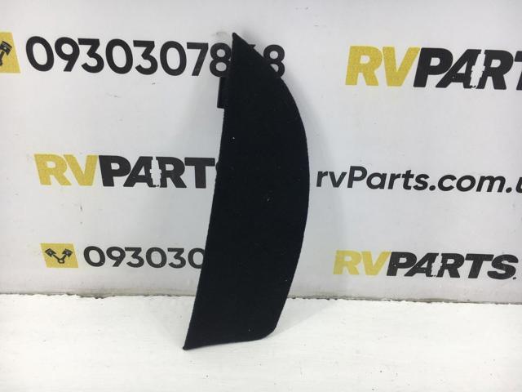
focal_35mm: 29
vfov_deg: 48.2
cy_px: 196
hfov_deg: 61.7
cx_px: 261
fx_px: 437
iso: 25
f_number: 2.2
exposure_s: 1/50
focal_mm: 4.15
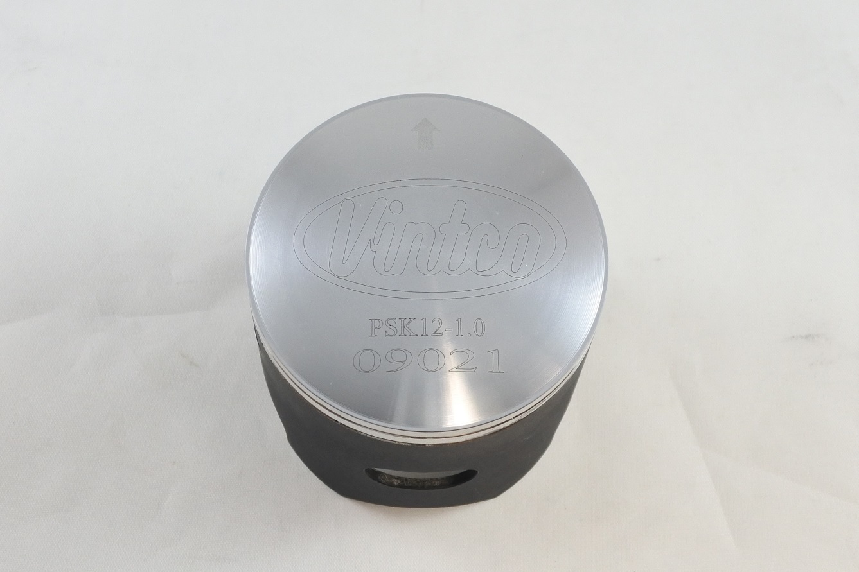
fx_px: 859
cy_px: 286
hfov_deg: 53.1
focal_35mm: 36
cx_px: 430
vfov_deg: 36.9
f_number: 4
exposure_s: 1/125
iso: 450
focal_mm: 13.7
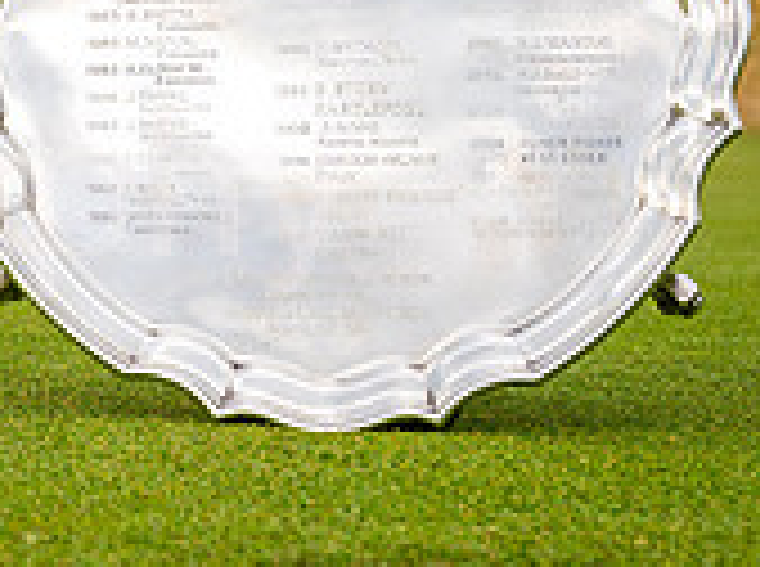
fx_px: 2607
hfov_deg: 15.8
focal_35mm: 119
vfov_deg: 12.2
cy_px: -27
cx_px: -216
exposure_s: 1/250
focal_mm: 36
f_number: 8
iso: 250
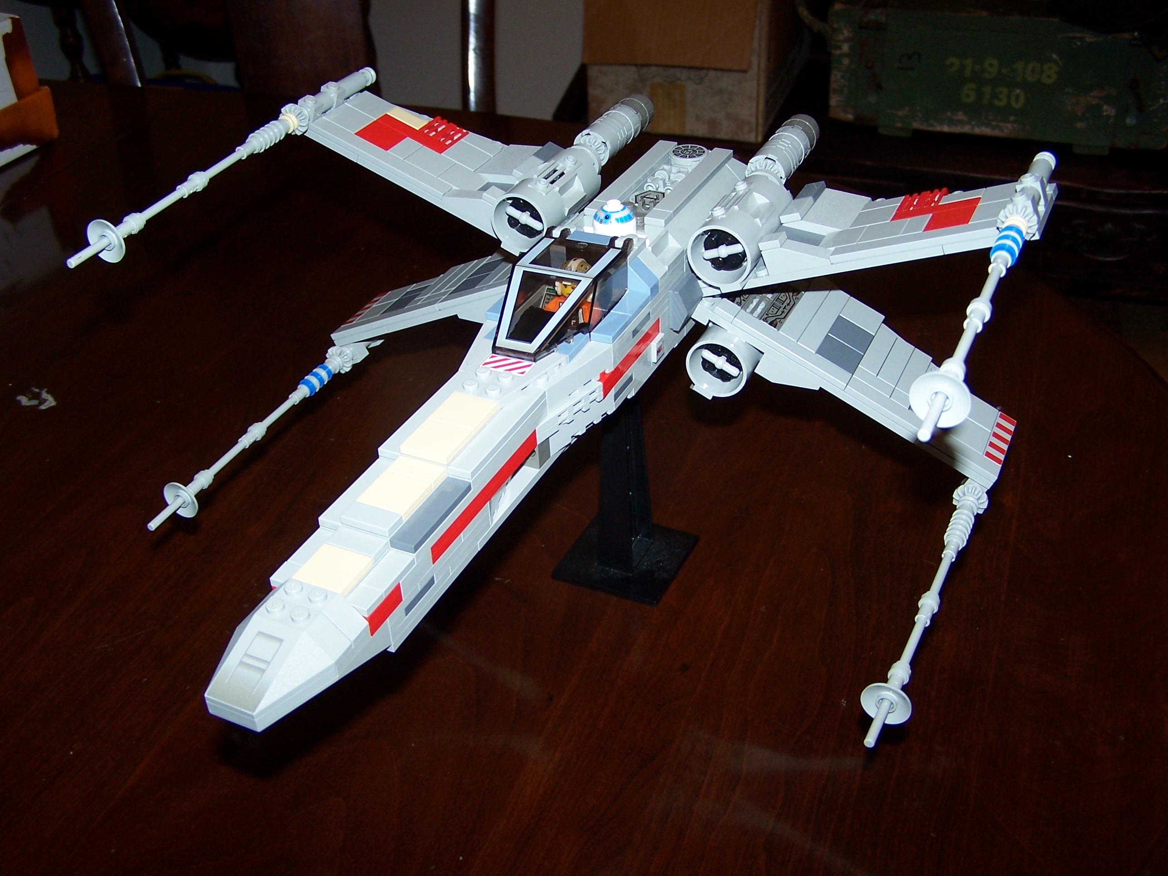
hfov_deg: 49.0
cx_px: 584
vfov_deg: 37.7
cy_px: 438
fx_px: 1282
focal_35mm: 38
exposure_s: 1/60
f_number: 2.8
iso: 80
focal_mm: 6.3
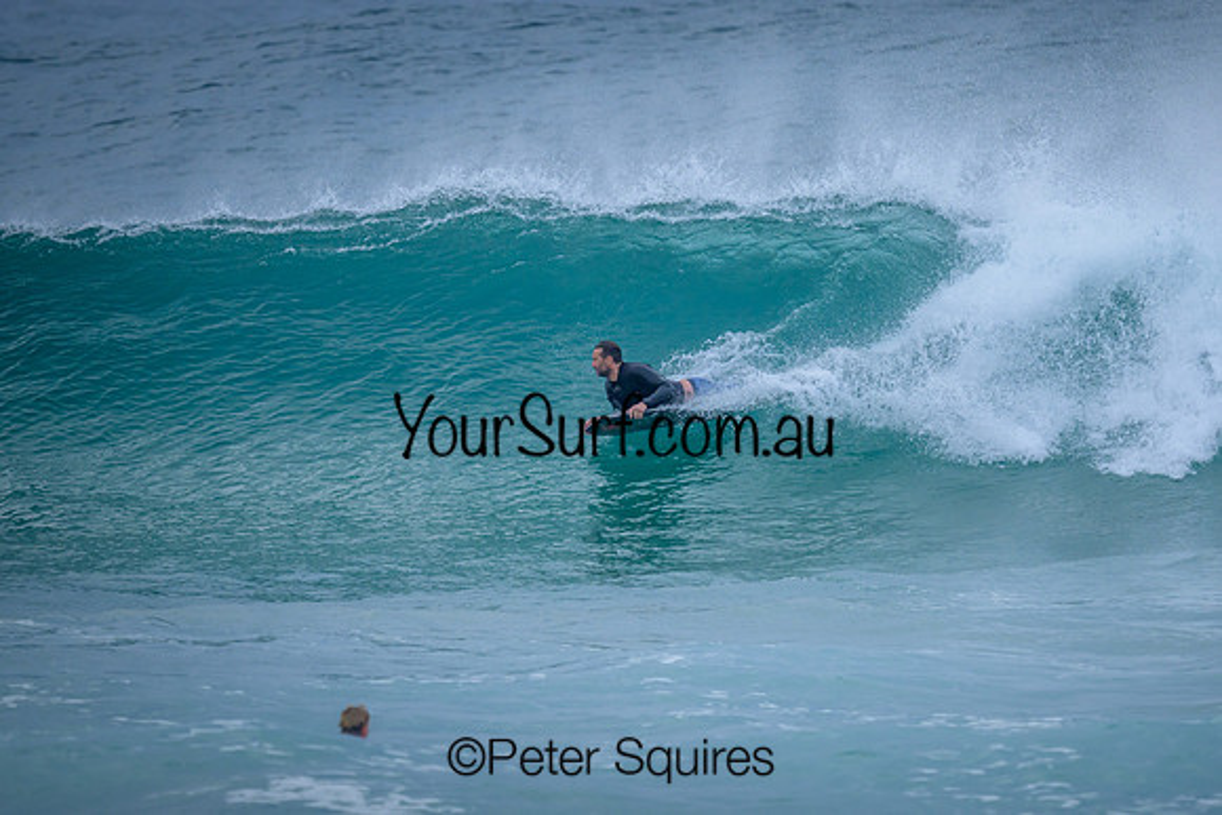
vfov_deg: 1.4
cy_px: 369
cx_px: 759
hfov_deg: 2.1
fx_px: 33732
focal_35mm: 994
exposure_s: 1/2000
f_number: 6.3
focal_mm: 800
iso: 1100
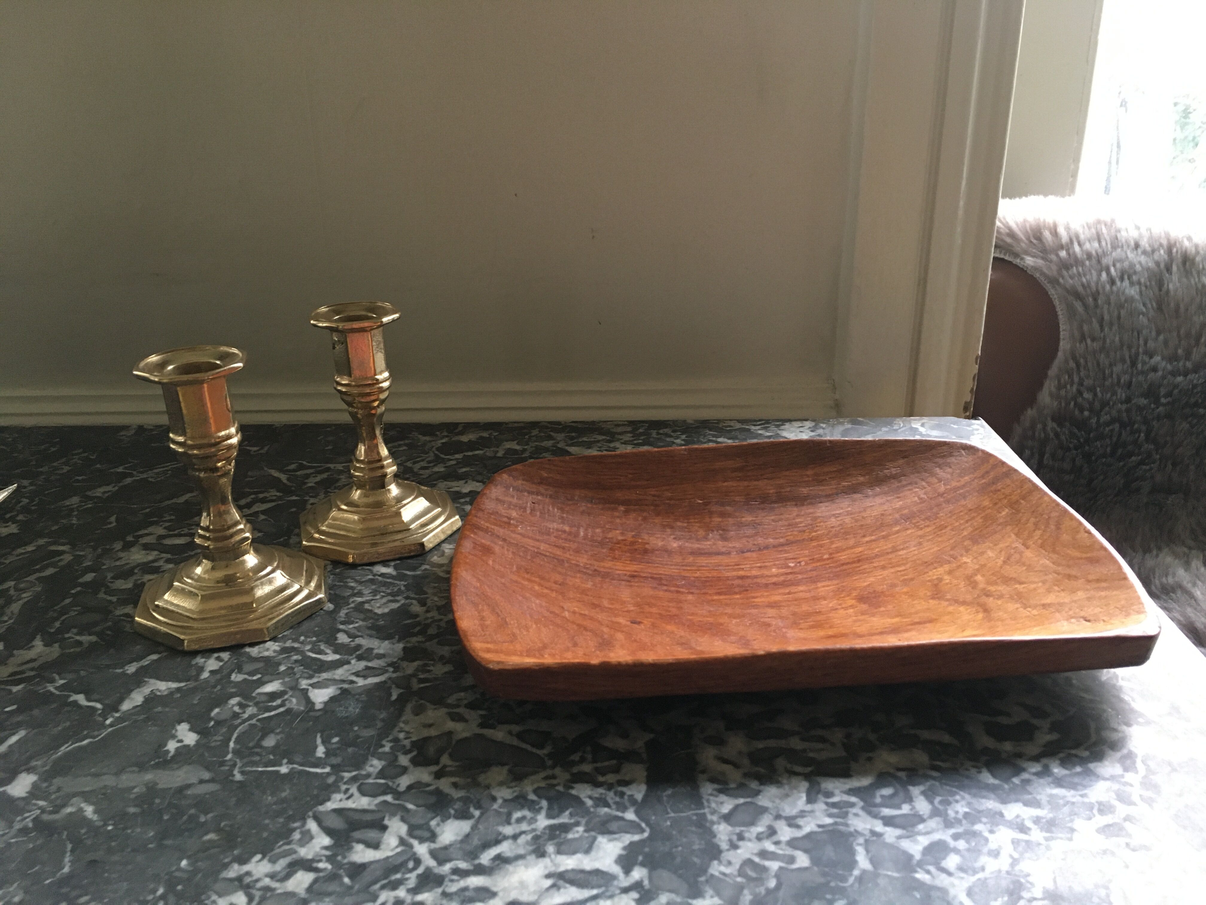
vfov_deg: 48.2
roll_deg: +1.0
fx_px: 1010
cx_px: 603
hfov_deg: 61.7
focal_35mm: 29
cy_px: 452
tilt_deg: -21.4
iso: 200
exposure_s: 1/20
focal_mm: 4.15
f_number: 2.2
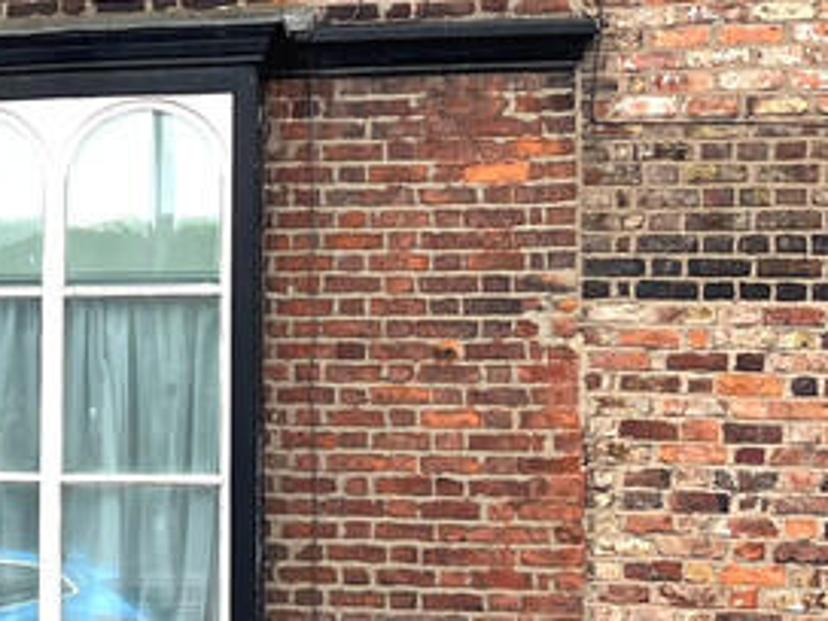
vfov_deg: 15.1
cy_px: 262
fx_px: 2344
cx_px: -140
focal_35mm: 98
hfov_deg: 19.0
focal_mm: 5.1
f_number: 1.6
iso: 50
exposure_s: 1/816
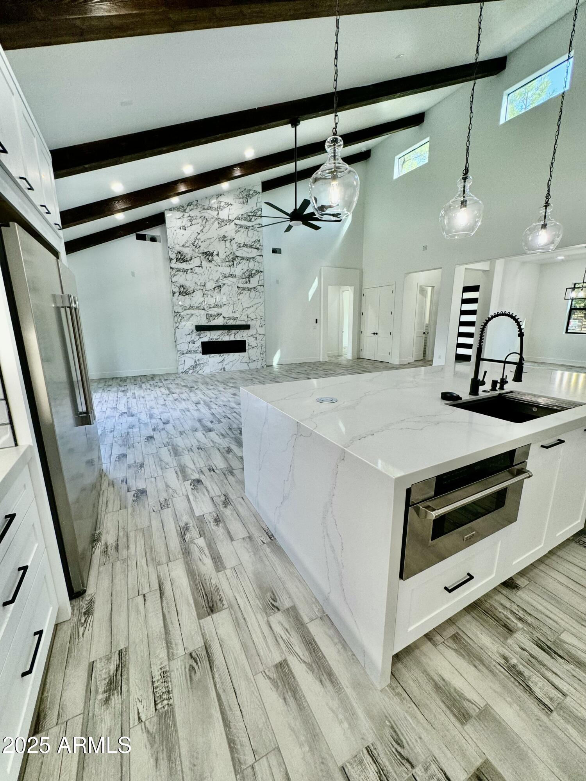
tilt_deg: -13.5
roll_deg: +0.5
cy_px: 390
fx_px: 316
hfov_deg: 85.7
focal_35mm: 14
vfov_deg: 102.1
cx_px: 293
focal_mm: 2.22
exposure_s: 1/120
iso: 125
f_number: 2.2
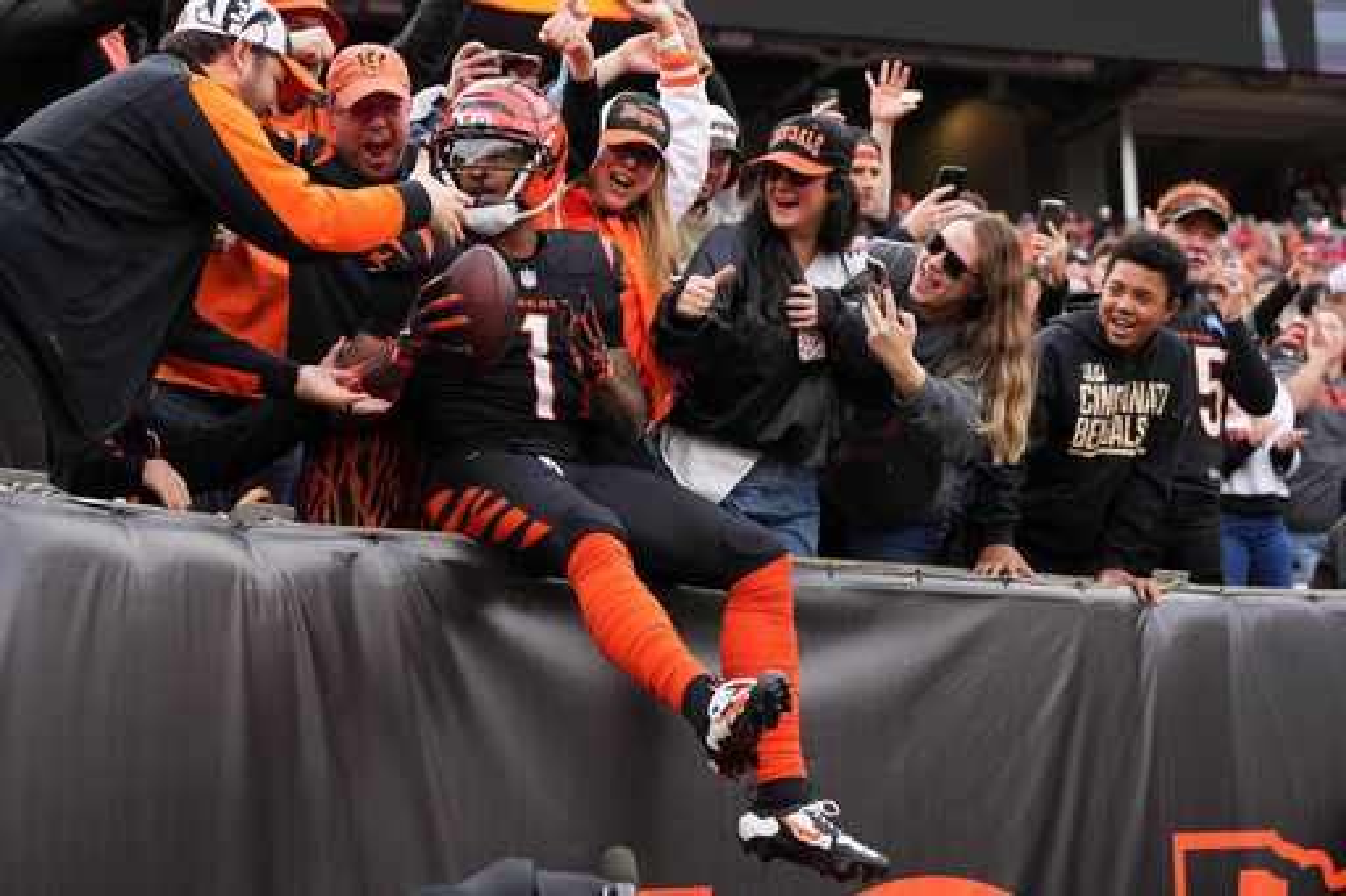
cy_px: 448
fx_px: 2616
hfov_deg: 28.9
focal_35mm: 70
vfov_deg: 19.4
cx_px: 673
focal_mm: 70
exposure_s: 1/2500
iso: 1250
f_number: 4
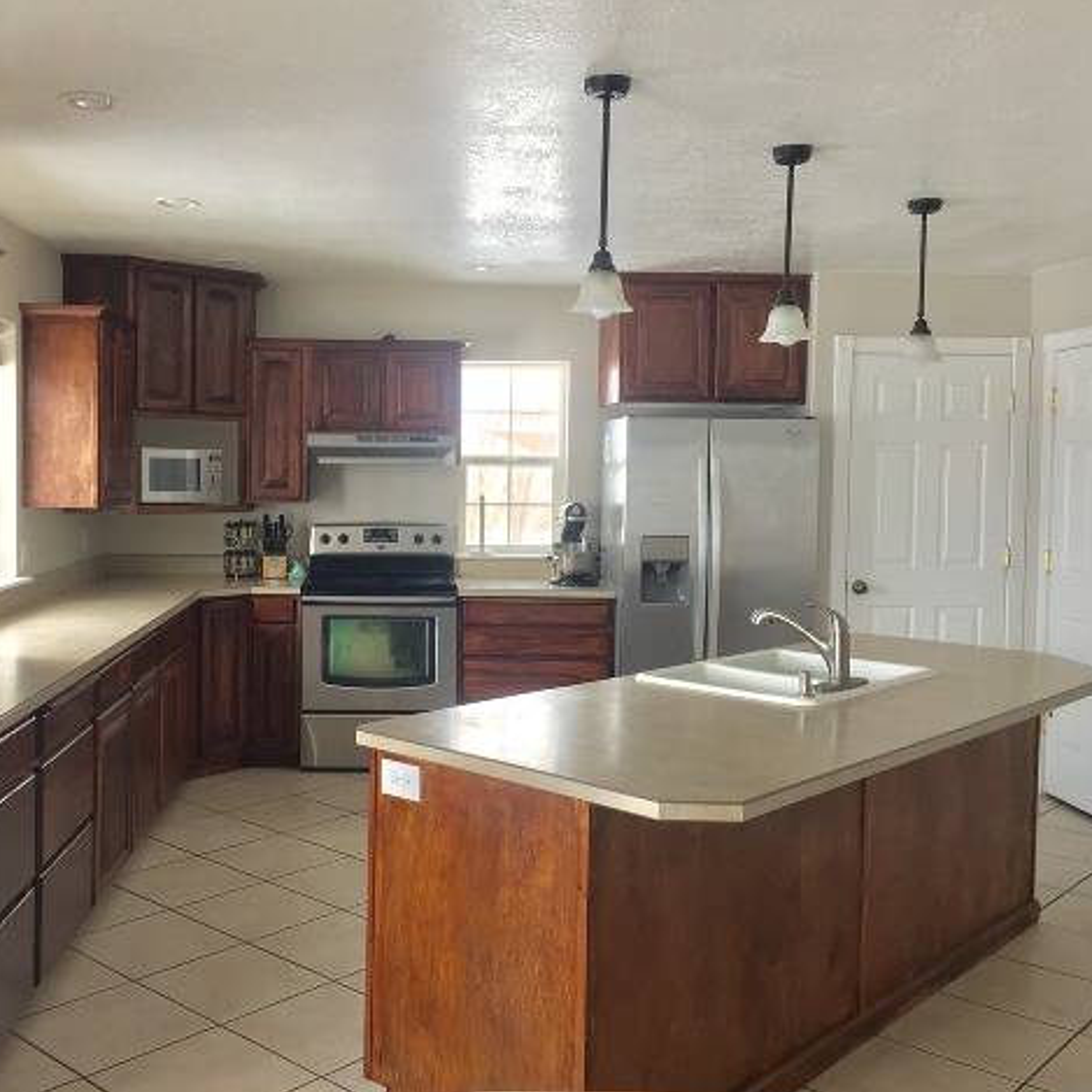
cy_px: 552
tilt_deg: -3.6
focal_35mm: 35
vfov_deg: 47.2
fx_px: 1249
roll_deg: -0.9
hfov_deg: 46.9
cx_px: 428
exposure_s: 1/120
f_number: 2.2
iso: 50
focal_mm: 4.15
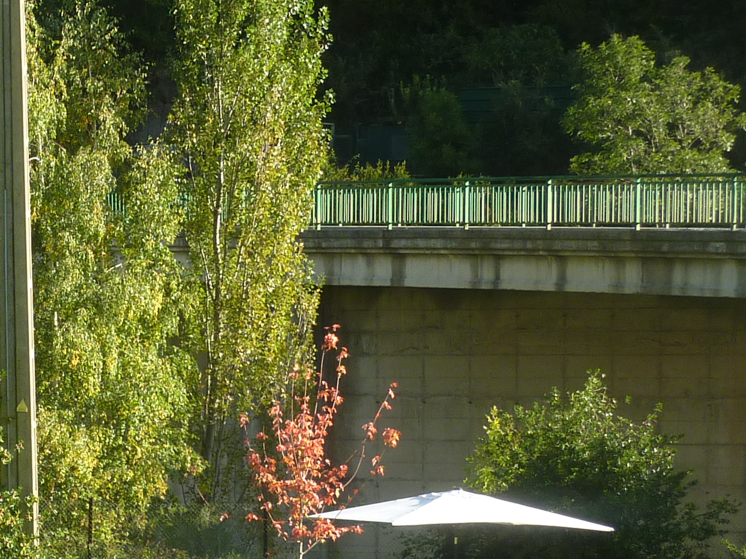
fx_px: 2241
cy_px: 444
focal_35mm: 104
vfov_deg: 14.2
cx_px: -144
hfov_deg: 18.0
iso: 80
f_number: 4
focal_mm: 6.5
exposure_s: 1/160
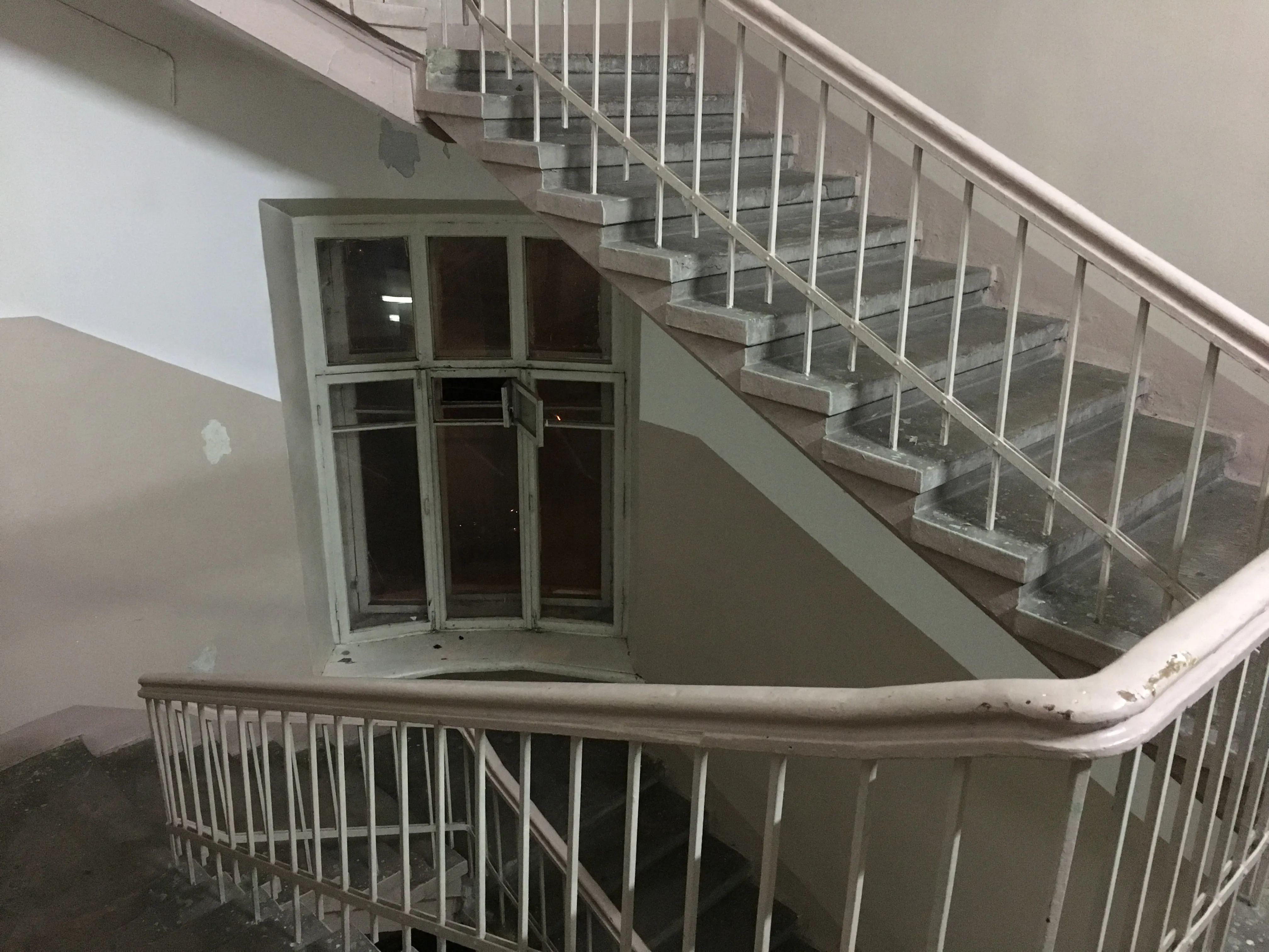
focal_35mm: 29
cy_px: 476
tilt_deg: -19.7
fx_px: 1063
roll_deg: -1.7
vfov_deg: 48.2
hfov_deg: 61.7
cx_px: 634
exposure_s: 1/17
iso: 250
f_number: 2.2
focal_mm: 4.15
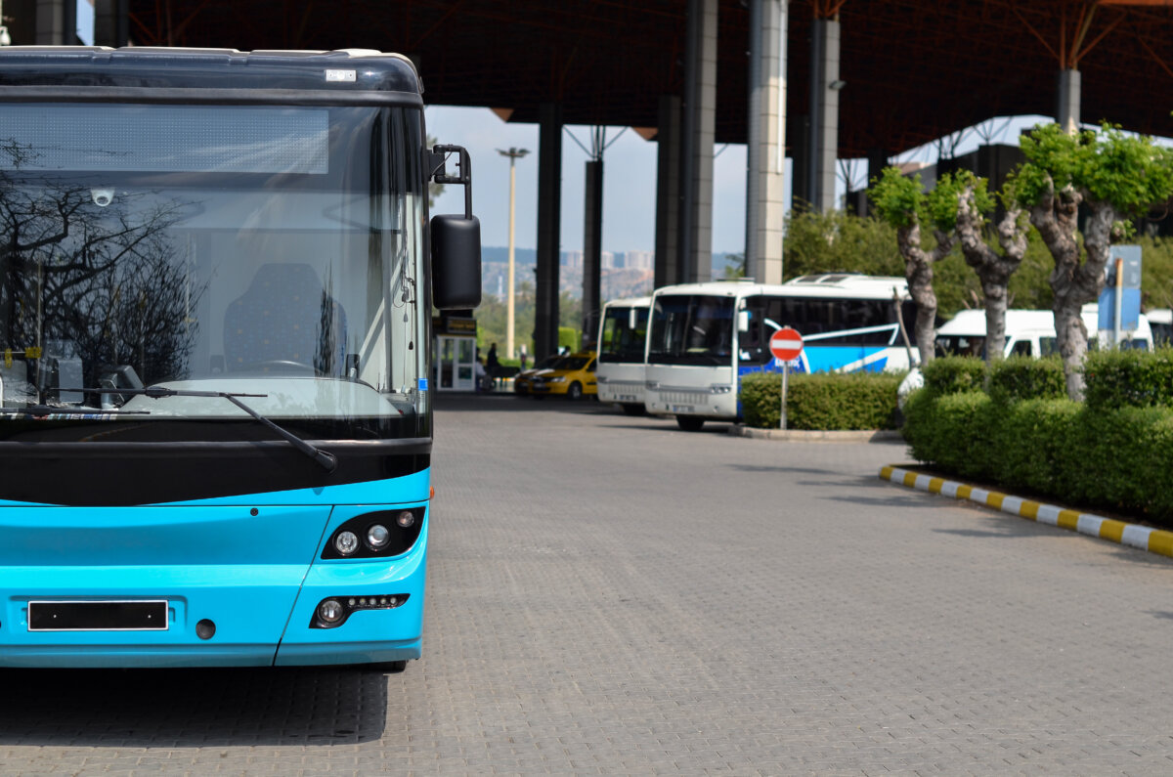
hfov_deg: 27.0
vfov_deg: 18.1
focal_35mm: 75
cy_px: 388
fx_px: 2439
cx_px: 586
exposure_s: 1/5000
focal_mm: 50
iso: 200
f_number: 2.8
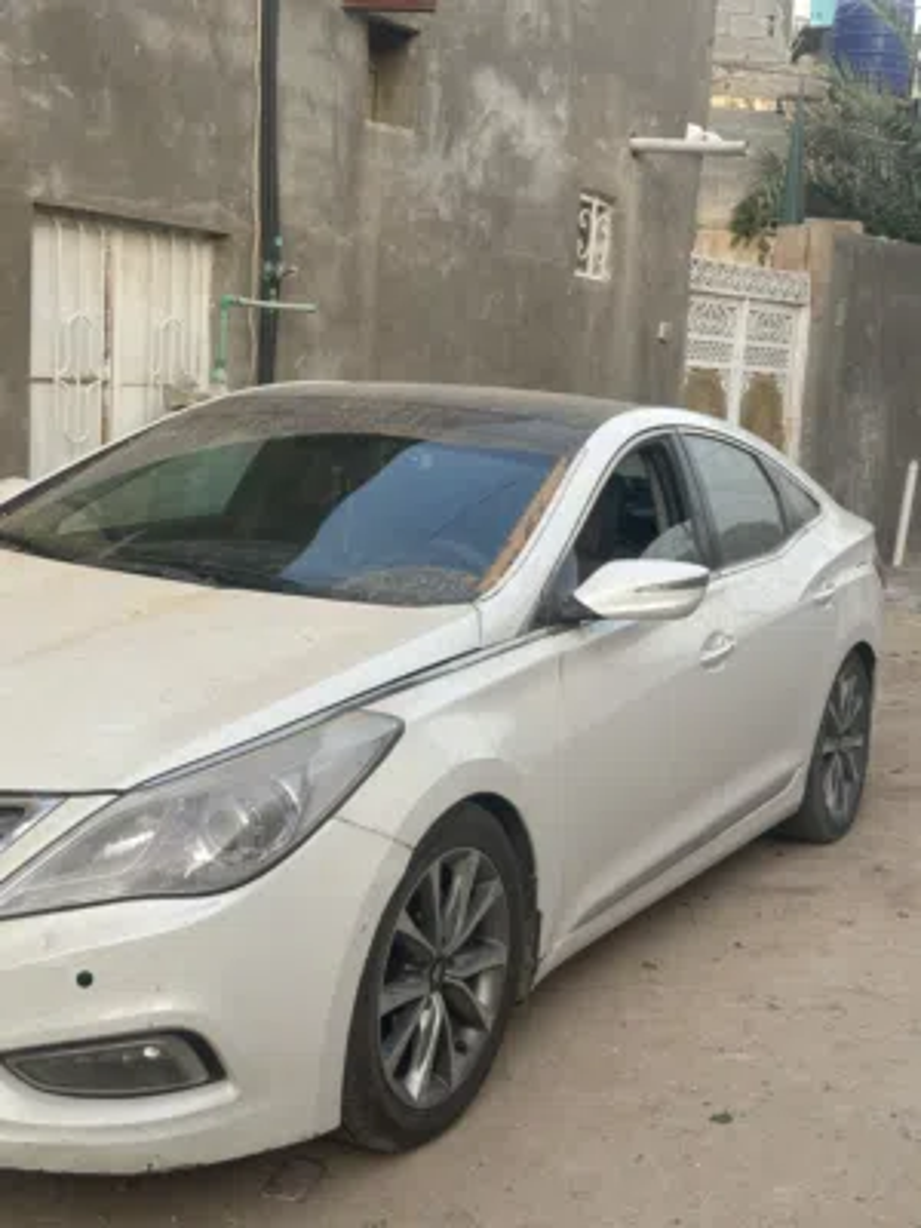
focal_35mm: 48
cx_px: 460
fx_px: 1703
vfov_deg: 39.7
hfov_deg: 30.3
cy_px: 614
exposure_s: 1/594
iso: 64
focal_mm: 6.86
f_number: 1.78
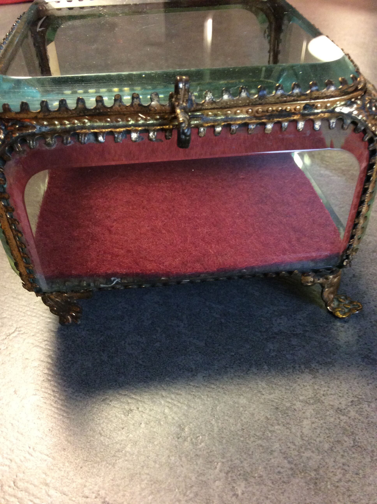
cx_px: 188
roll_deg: +2.2
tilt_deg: -38.1
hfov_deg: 44.1
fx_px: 466
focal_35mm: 32
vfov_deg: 56.9
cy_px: 252
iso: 160
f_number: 2.4
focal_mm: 3.3
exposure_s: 1/25
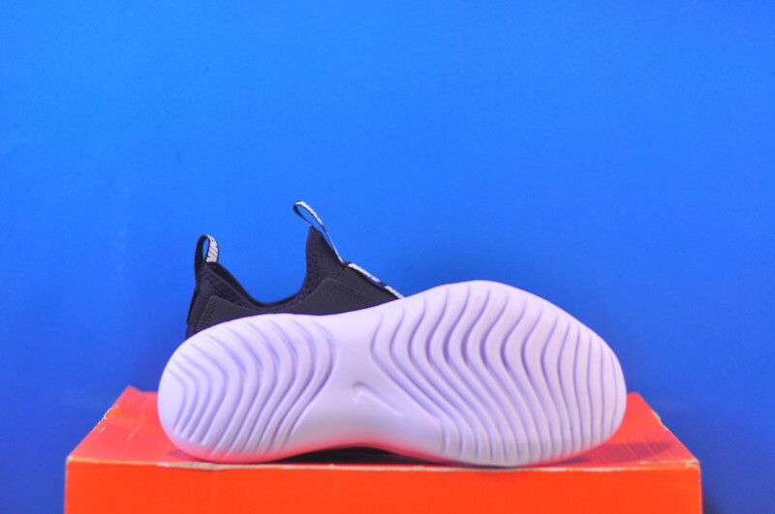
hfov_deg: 27.0
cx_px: 388
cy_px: 257
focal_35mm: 75
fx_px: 1612
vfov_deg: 18.1
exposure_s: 1/320
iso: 250
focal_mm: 50
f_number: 2.2
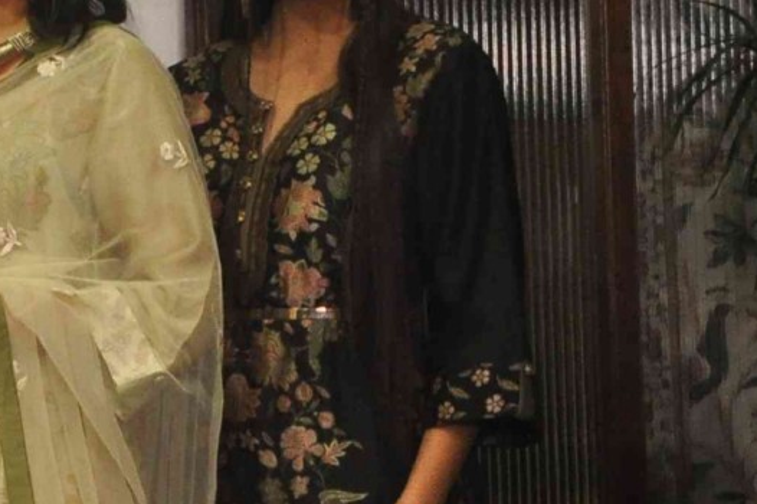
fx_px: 6493
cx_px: -640
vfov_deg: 4.4
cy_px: 410
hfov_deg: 6.5
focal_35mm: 309
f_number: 10
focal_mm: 48
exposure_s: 1/100
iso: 1250
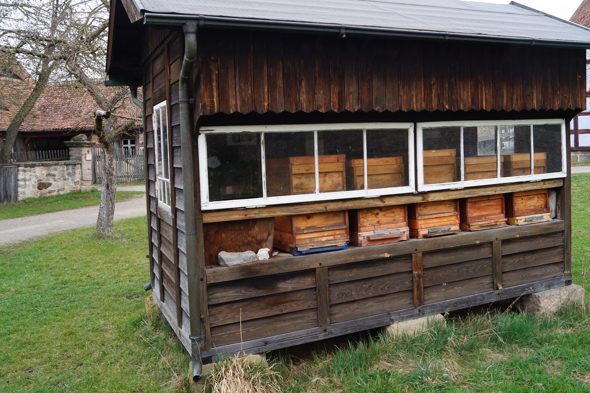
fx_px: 524
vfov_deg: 40.9
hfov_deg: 58.7
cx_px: 314
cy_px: 161
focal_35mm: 32
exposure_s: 1/80
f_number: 5.6
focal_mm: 18
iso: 100
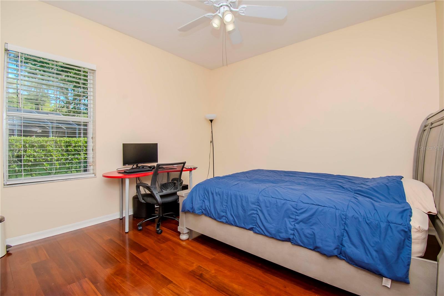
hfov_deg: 100.4
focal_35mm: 15
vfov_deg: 77.3
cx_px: 222
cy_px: 148
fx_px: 185
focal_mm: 10
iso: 800
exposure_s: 1/200
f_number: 11
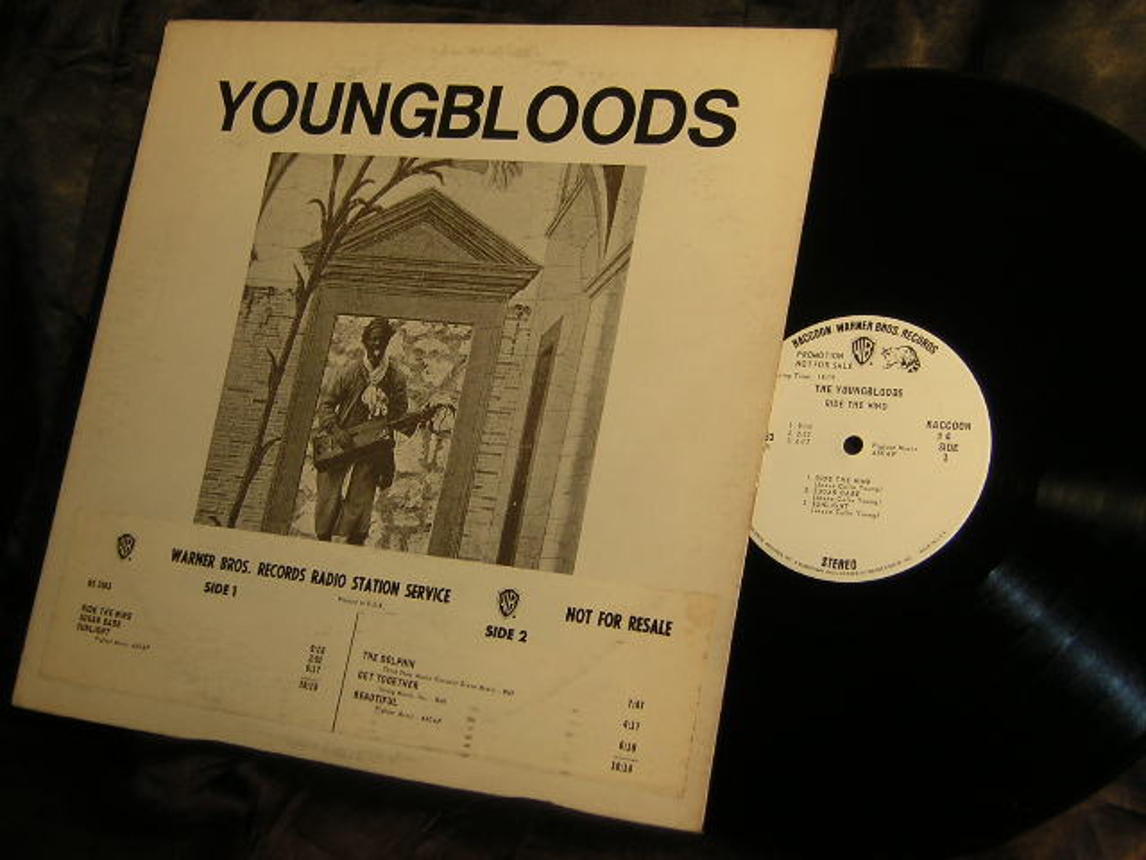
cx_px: 573
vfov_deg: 25.2
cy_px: 430
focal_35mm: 58
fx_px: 1920
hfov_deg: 33.2
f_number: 3.3
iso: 50
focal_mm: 7.6
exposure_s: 1/30
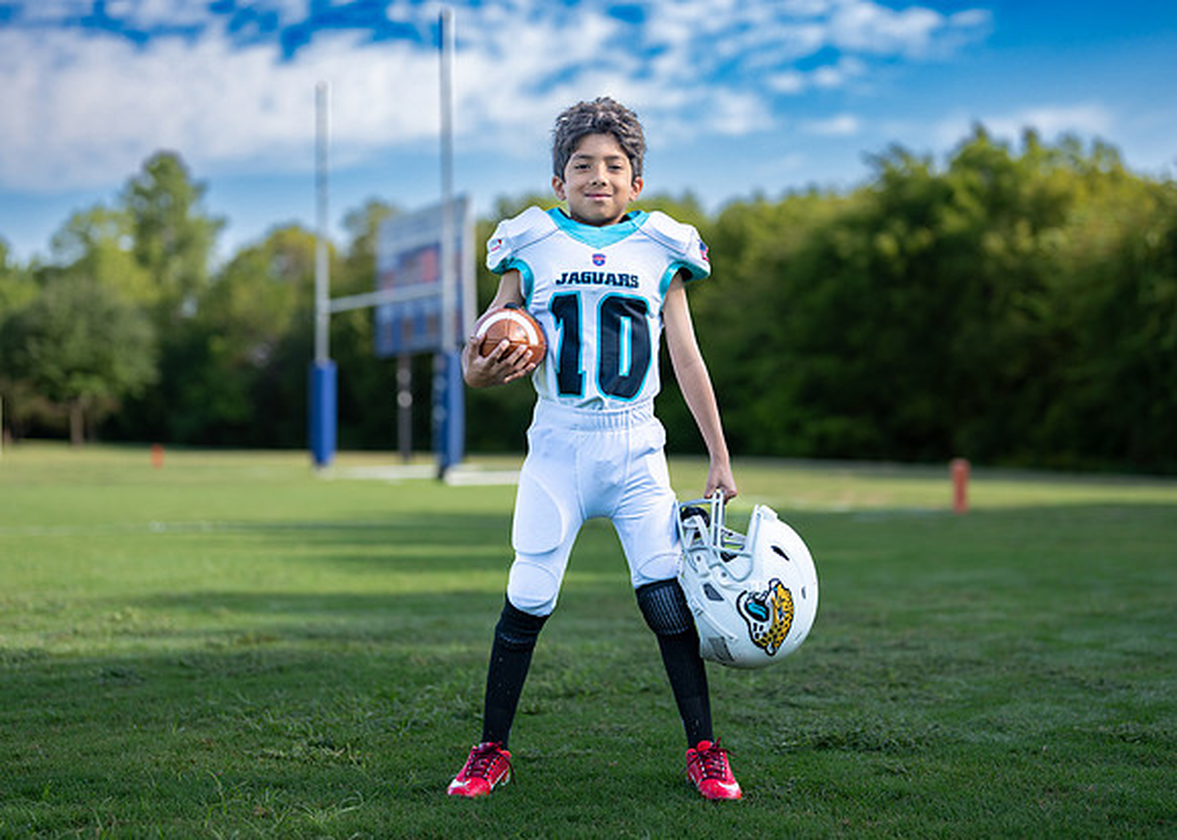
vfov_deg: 24.4
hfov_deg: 33.7
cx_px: 623
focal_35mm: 58
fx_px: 1945
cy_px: 381
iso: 100
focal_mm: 50
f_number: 1.6
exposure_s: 1/2000
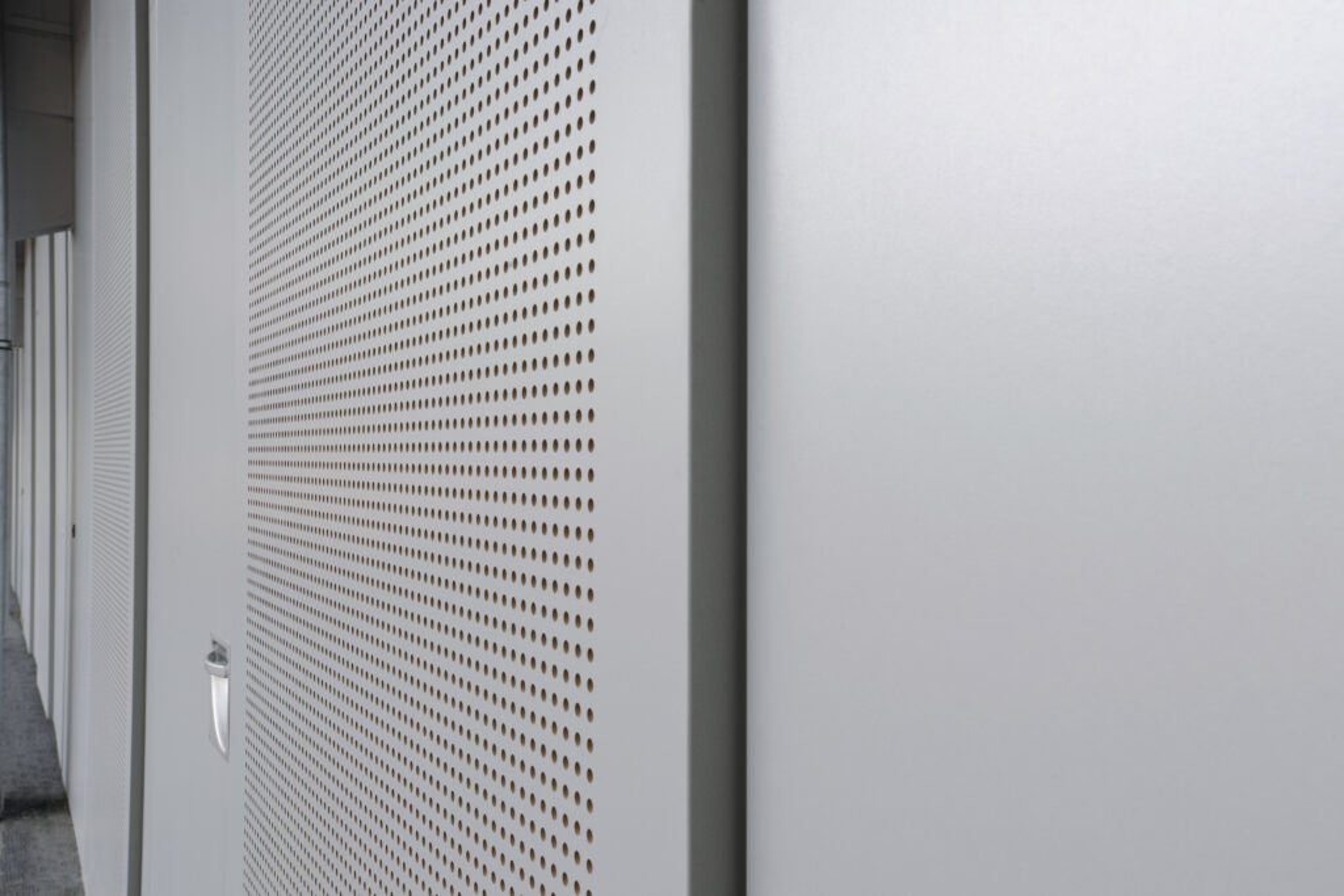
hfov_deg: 54.4
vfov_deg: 37.9
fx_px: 1307
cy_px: 448
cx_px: 672
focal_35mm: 35
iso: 100
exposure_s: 2
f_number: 16
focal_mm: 35
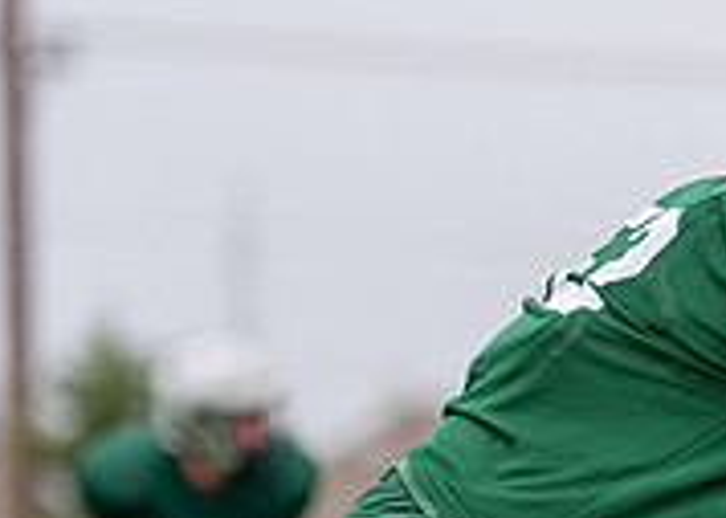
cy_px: 610
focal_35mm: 913
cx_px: 704
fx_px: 18818
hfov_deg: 2.2
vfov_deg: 1.6
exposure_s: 1/2500
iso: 250
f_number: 2.8
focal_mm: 200
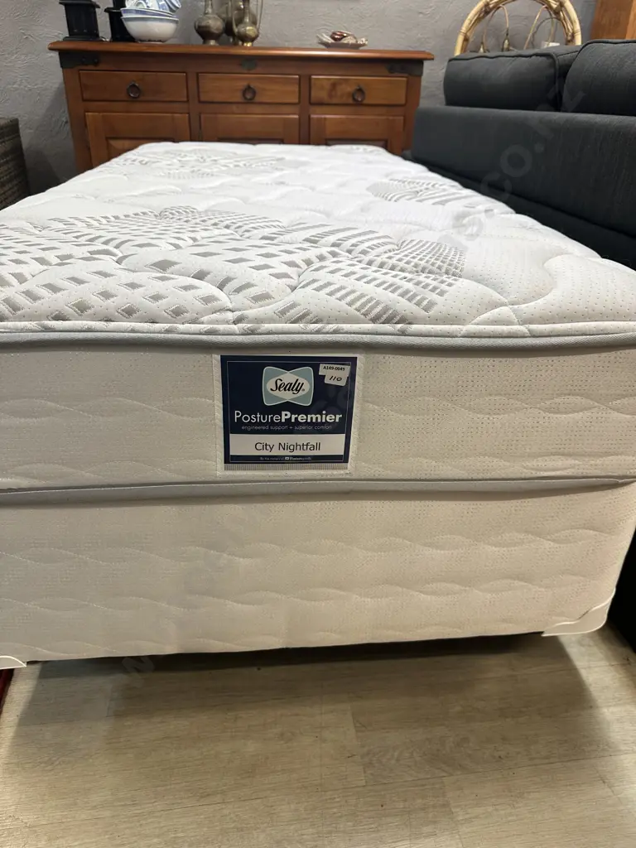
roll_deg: -1.7
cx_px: 318
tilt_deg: -28.9
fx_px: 588
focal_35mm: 24
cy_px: 424
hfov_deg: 56.8
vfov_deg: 71.6
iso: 125
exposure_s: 1/100
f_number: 1.78
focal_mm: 6.86
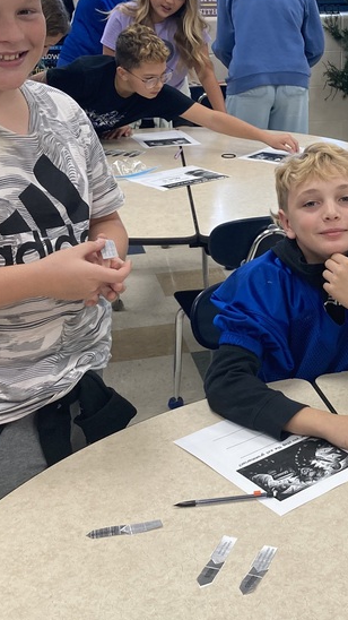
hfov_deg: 20.5
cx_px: 338
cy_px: 291
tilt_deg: -21.9
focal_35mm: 57
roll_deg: -0.5
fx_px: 936
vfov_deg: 36.6
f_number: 1.8
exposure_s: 1/60
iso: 64
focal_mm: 3.99
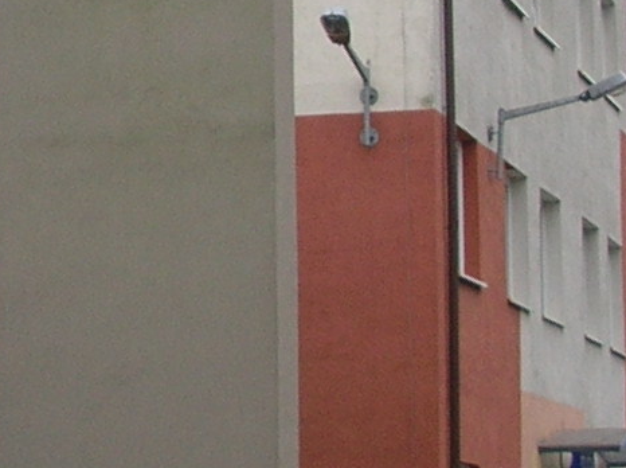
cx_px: -132
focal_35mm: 172
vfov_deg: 8.6
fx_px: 3106
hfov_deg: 11.3
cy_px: 38
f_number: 2.8
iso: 50
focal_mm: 5.8
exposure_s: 1/164
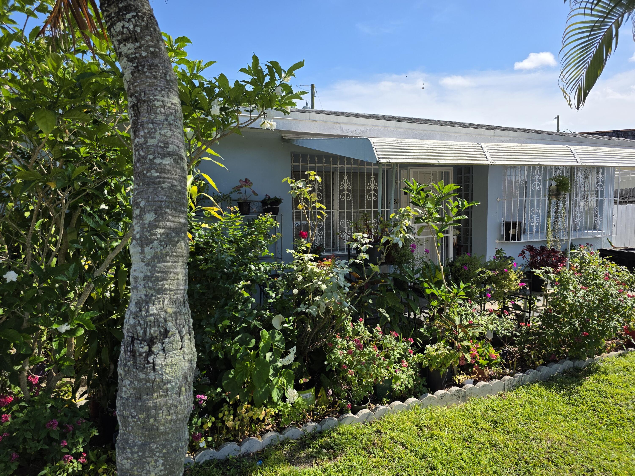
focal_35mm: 23
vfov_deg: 58.9
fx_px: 422
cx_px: 318
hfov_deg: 73.9
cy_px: 238
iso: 80
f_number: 1.7
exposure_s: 1/5296
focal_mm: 6.3
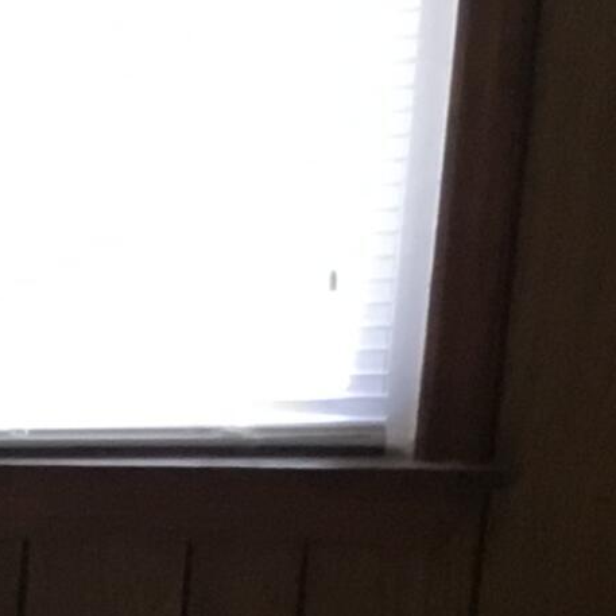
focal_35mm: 180
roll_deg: +1.8
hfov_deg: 8.7
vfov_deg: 9.1
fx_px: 3624
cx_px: -918
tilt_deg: -21.0
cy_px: 1278
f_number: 2.4
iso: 100
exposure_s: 1/30
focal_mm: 3.3
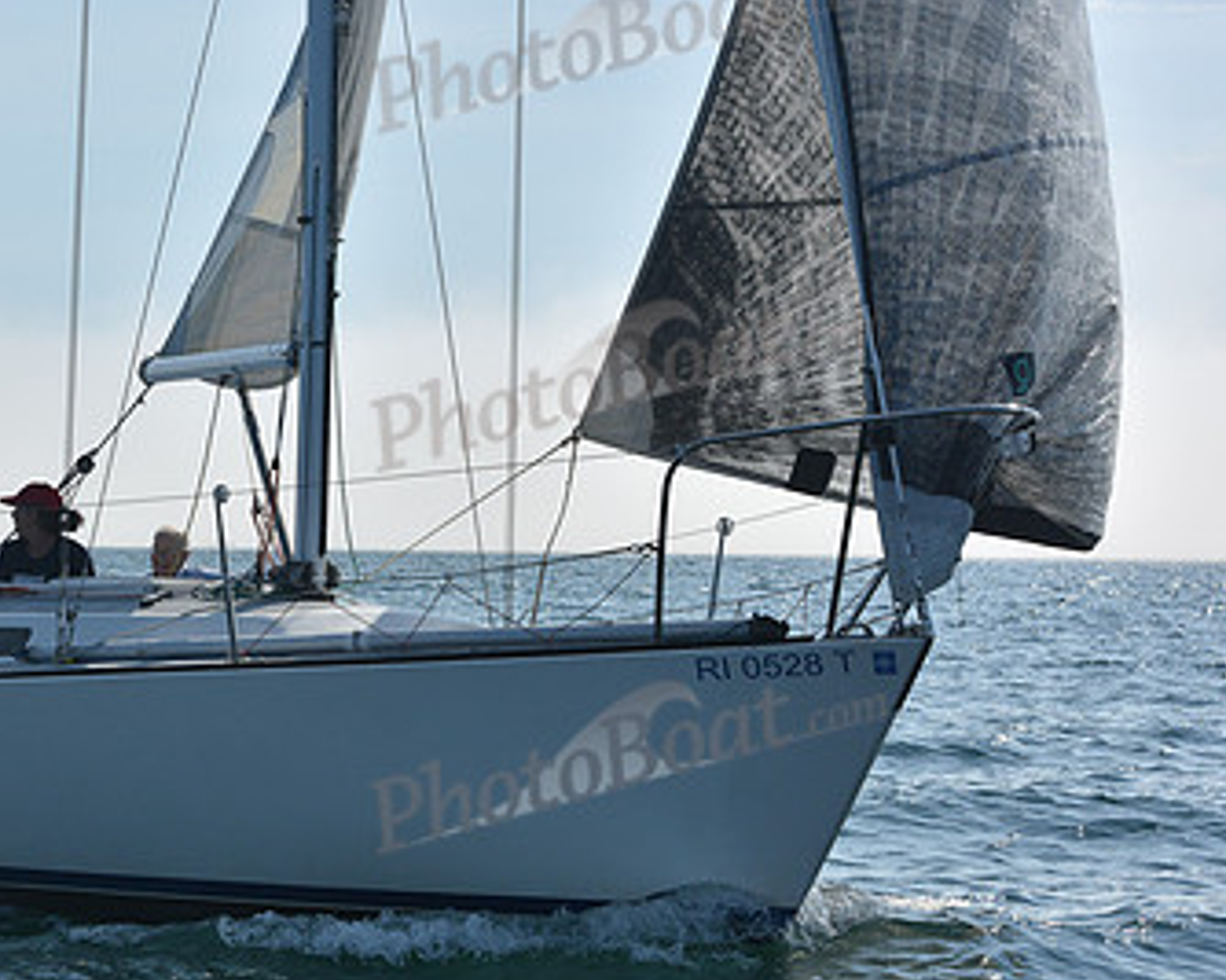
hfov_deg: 16.7
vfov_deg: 13.5
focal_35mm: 114
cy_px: 618
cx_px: 184
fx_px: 4135
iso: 320
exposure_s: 1/1000
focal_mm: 70
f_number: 11
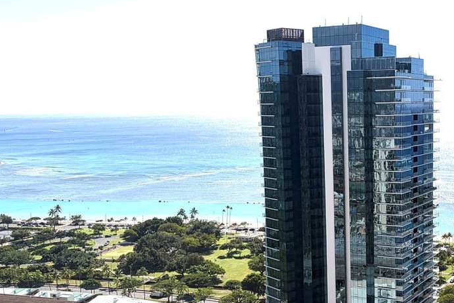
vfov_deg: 26.9
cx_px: 368
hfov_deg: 38.0
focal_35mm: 50
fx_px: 631
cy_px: 195
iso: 50
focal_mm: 5.96
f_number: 1.6
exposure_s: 1/8850
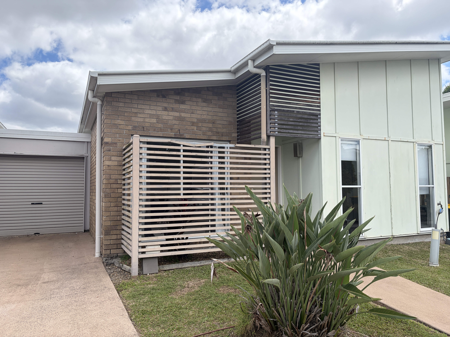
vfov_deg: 53.1
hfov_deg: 67.3
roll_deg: +0.9
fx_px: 338
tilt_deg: +4.5
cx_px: 225
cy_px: 168
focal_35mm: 26
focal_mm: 5.96
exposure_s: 1/2075
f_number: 1.6
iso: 64
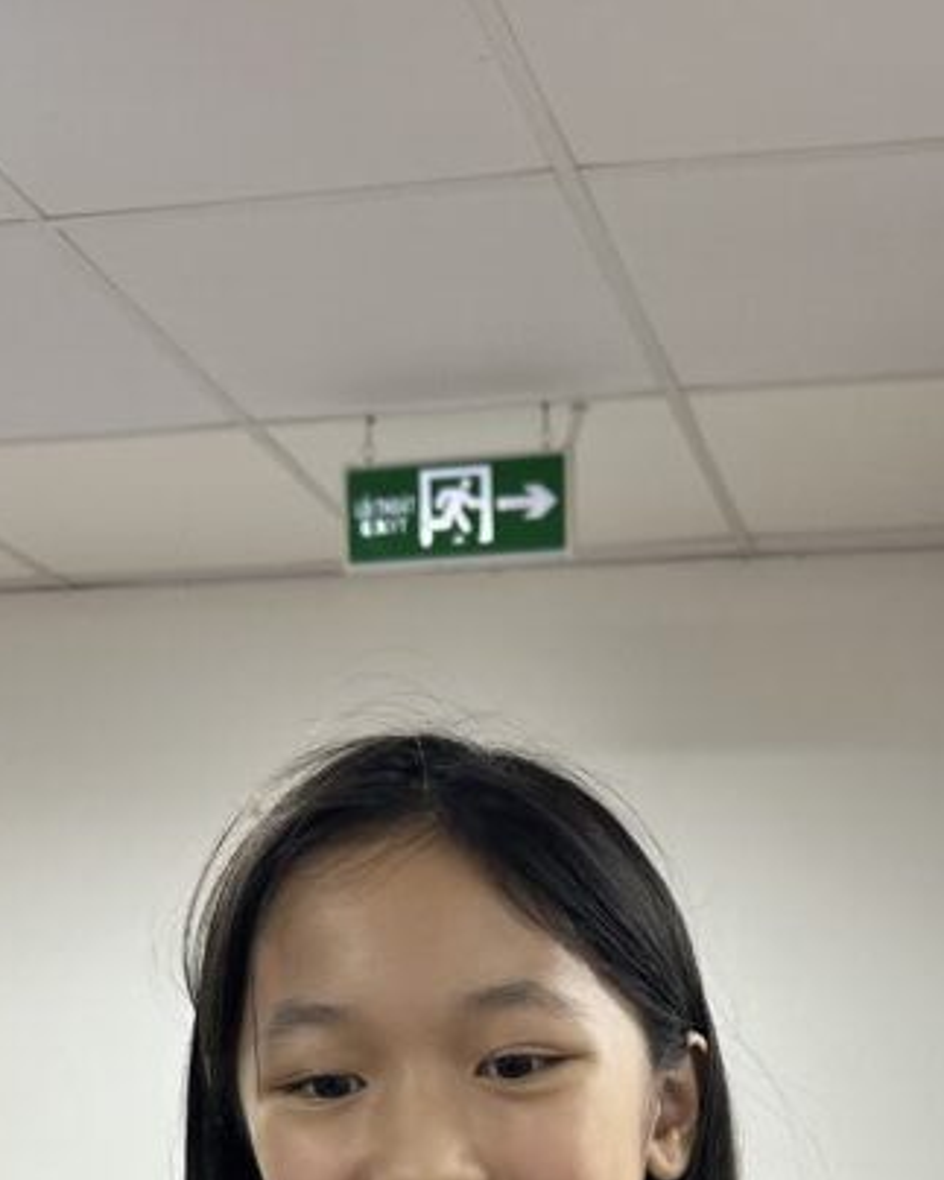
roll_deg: -0.9
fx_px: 2026
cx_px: 687
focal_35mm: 58
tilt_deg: -4.3
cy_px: 1408
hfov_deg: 26.0
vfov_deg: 28.4
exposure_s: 1/100
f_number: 1.78
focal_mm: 6.86
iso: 125
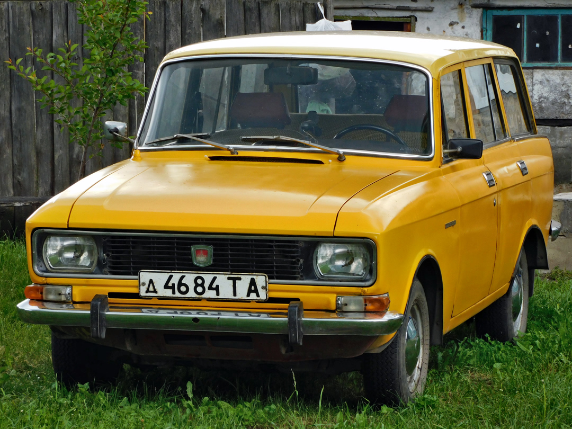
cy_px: 214
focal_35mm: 220
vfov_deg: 6.8
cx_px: 286
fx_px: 3635
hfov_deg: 9.0
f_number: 5.3
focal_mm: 39.4
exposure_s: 1/125
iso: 125
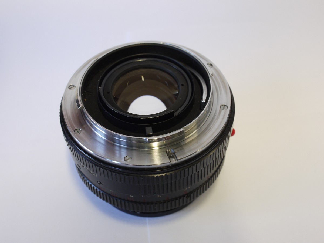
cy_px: 122
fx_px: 562
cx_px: 162
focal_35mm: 60
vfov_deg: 24.4
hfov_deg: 32.2
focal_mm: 30
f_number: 8
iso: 400
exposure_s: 1/20
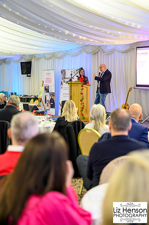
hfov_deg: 19.4
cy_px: 112
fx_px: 436
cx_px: 74
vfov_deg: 28.9
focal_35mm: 70
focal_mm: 70
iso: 12800
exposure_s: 1/200
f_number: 2.8
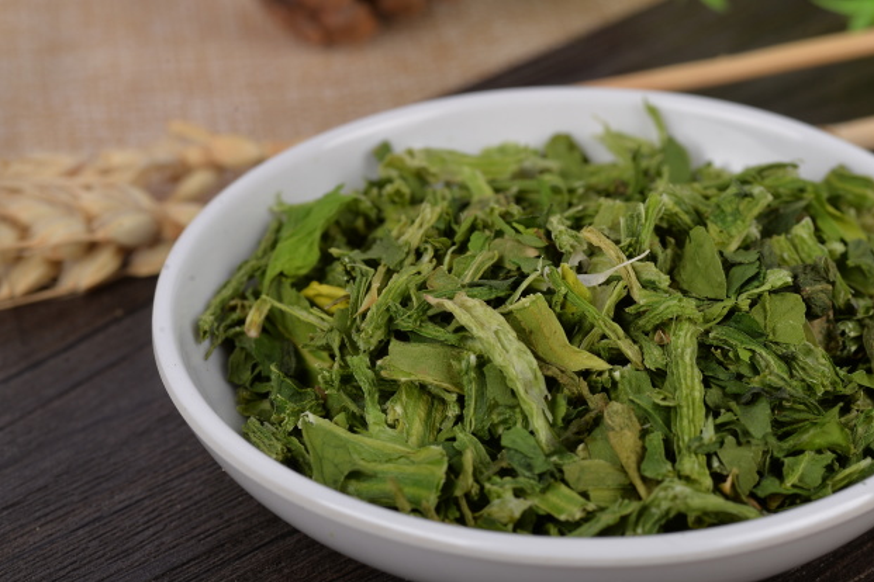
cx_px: 552
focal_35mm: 116
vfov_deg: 11.8
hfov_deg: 17.6
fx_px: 2816
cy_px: 263
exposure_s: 1/160
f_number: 18
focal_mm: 90
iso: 100
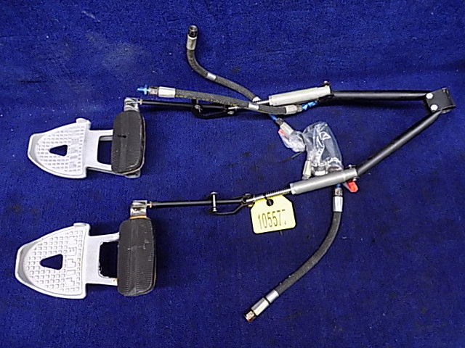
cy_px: 174
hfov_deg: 71.6
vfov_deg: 56.8
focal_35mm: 24
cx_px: 232
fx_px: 322
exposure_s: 1/25
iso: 400
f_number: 3.1
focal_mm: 4.3
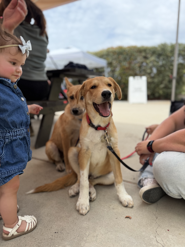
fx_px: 171
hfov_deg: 56.8
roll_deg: +0.3
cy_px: 124
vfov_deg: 71.6
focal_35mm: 24
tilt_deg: -11.4
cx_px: 92
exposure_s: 1/3425
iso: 100
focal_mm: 6.76
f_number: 1.78
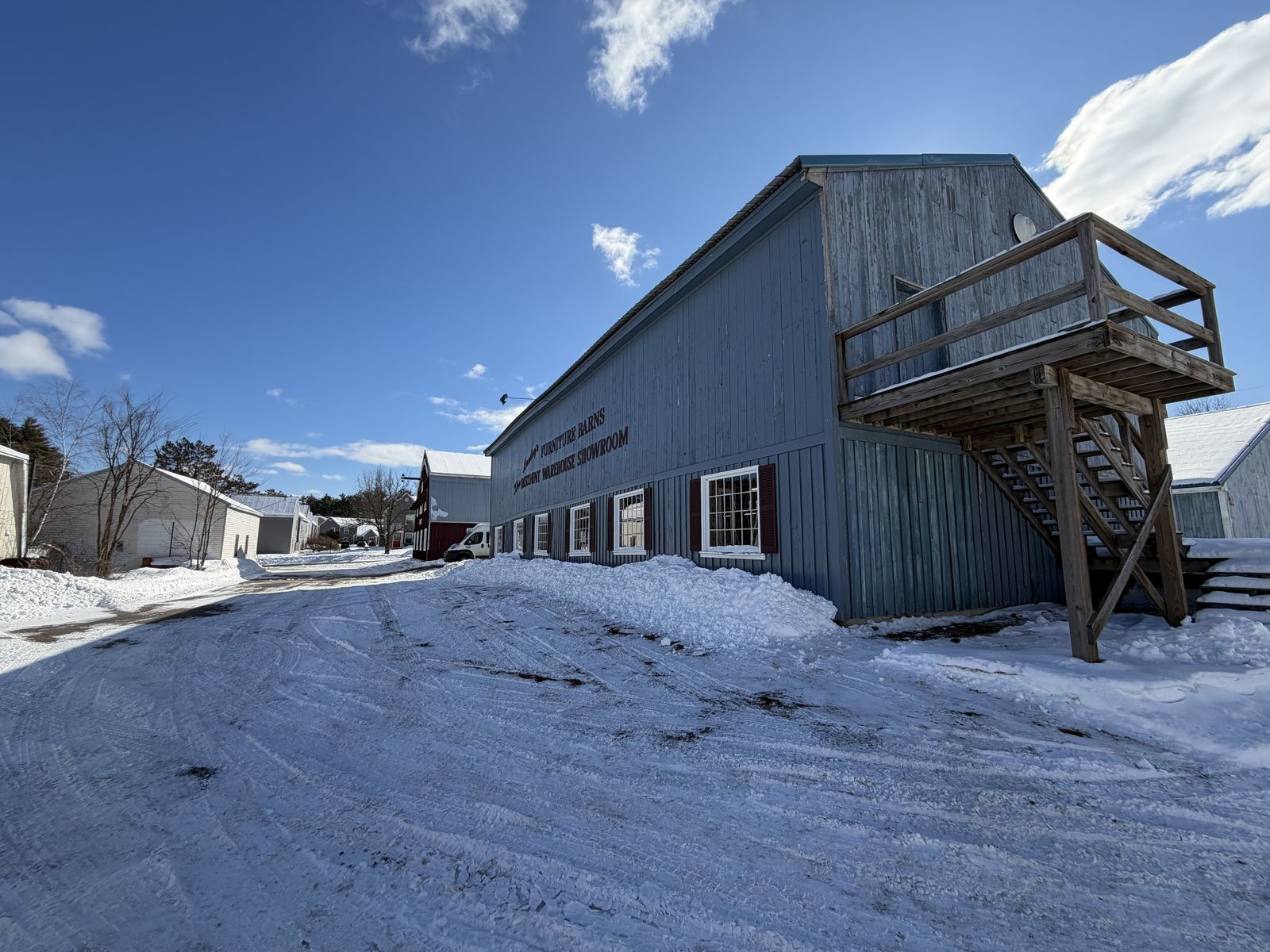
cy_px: 476
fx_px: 514
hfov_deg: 102.1
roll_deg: +0.0
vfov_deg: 85.7
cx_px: 635
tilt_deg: +8.3
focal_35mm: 14
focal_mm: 2.22
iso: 25
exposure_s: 1/1087
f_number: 2.2
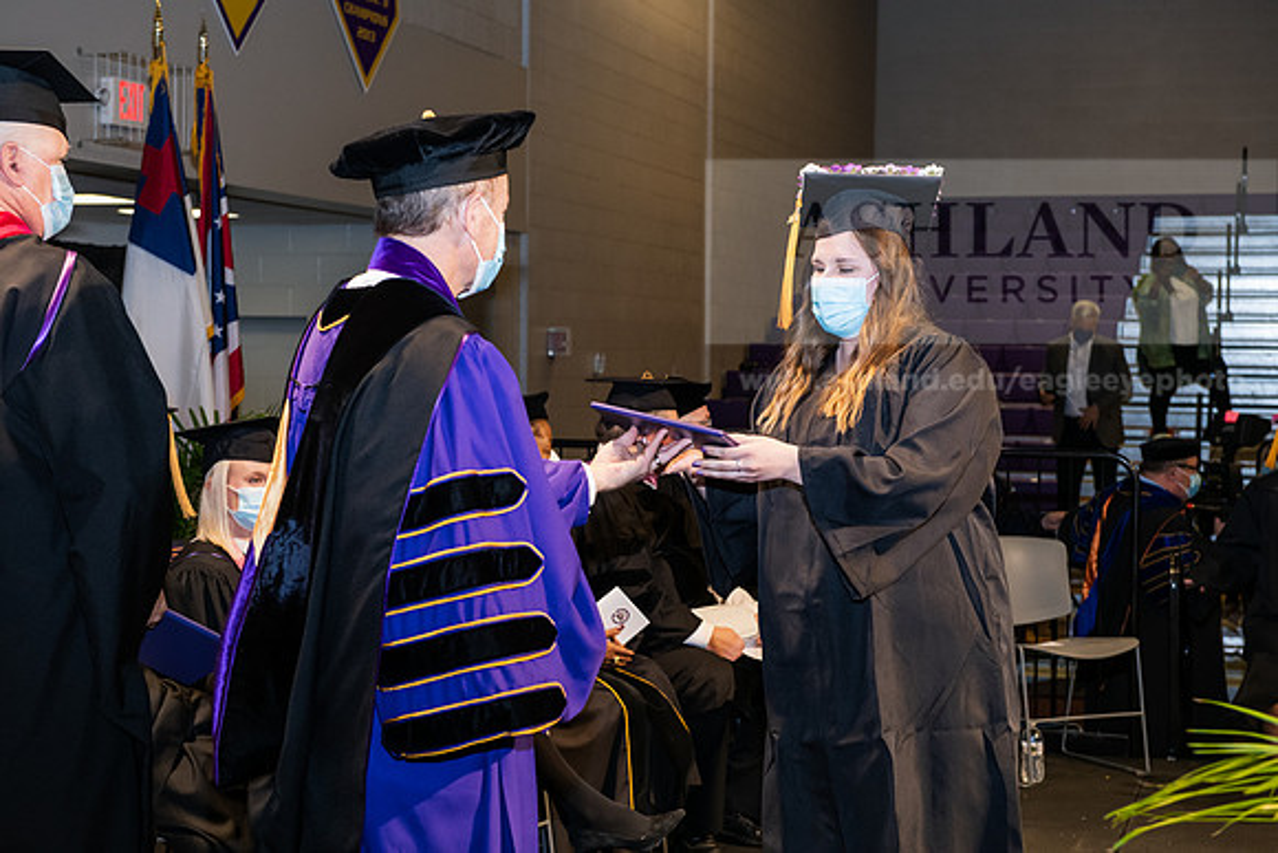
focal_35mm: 62
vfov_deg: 21.9
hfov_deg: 32.4
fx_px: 2201
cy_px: 426
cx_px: 639
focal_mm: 62
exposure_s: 1/200
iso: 1600
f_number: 6.3
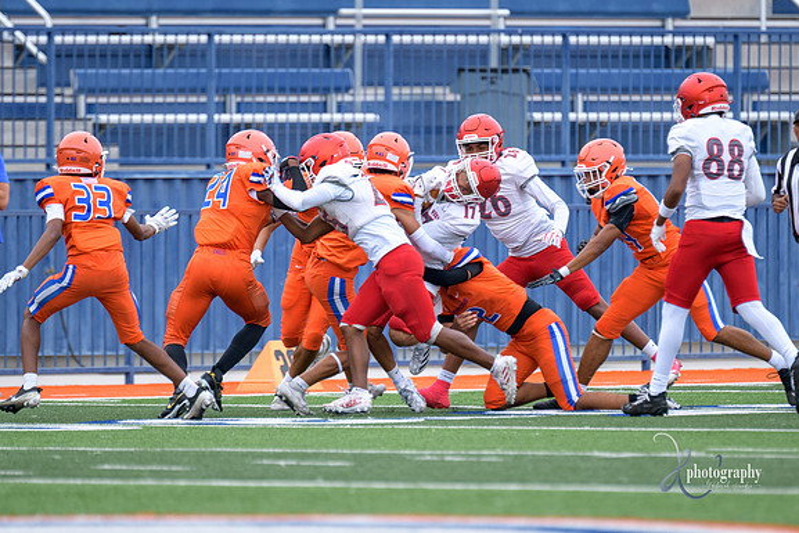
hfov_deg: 3.9
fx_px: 11632
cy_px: 282
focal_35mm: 524
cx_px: 409
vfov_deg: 2.6
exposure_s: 1/1000
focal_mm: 300
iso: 320
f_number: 2.8
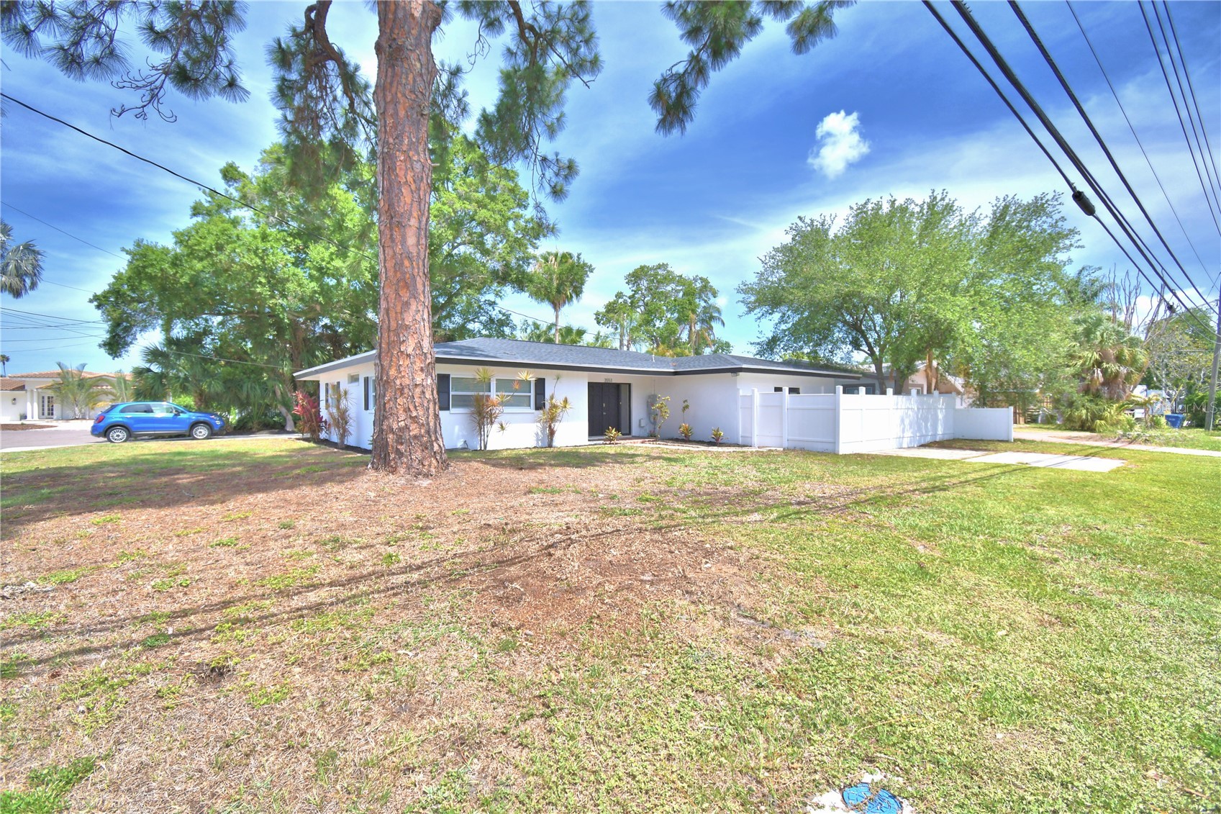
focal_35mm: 15
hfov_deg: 100.4
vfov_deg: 77.3
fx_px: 509
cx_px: 610
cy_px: 407
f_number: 4.5
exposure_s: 1/1000
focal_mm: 10
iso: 100
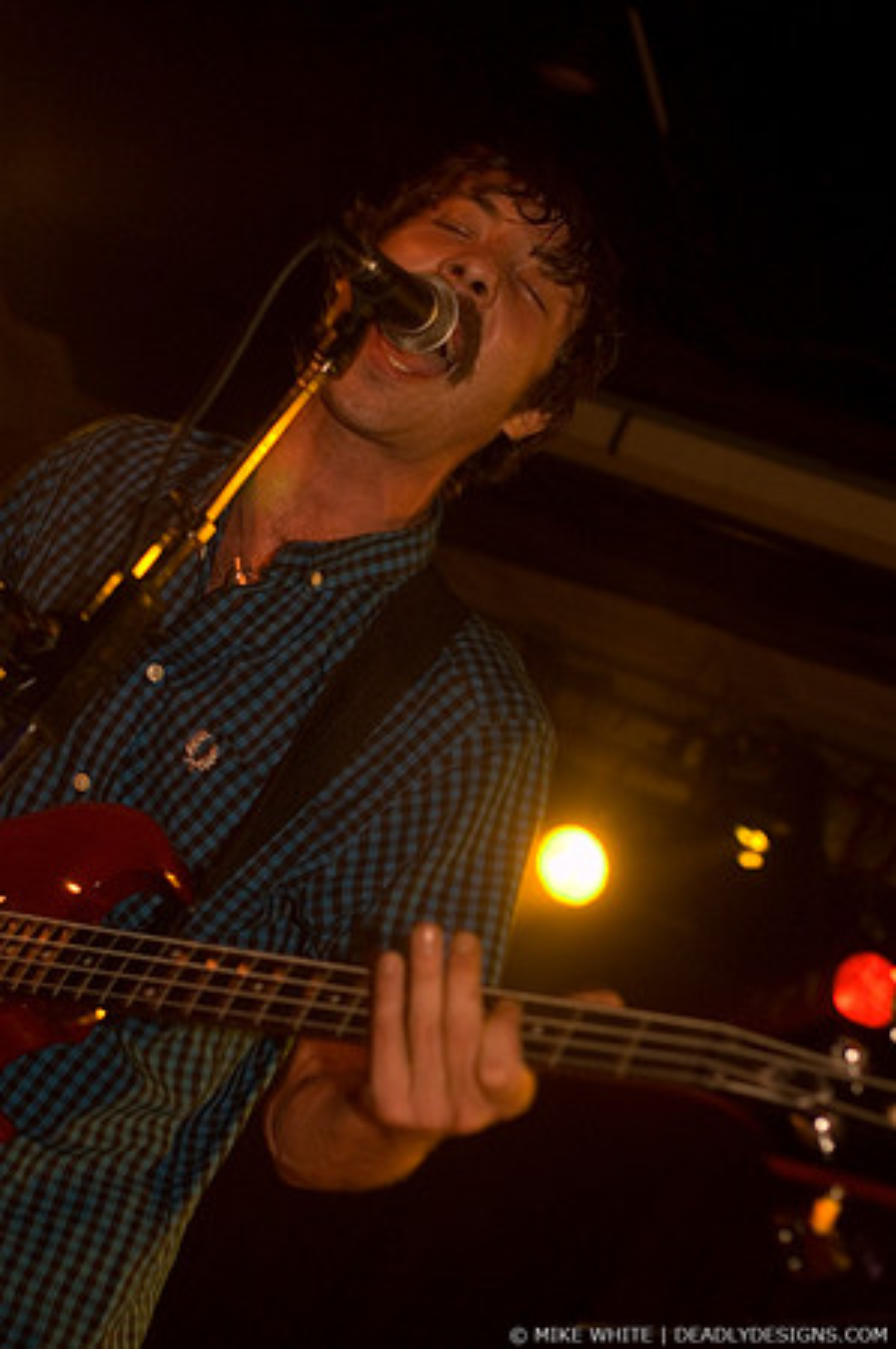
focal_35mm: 66
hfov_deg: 20.6
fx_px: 2470
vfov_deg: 30.5
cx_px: 448
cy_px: 674
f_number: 2.8
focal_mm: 44
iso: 800
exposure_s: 1/40
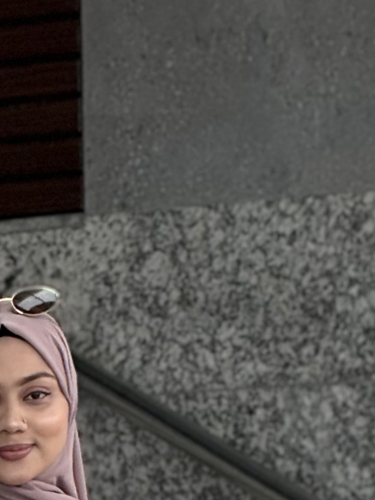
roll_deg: -1.0
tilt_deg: -0.6
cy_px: 867
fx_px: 6036
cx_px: -1
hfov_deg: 3.6
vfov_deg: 4.7
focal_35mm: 418
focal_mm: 15.66
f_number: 2.8
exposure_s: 1/167
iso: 64
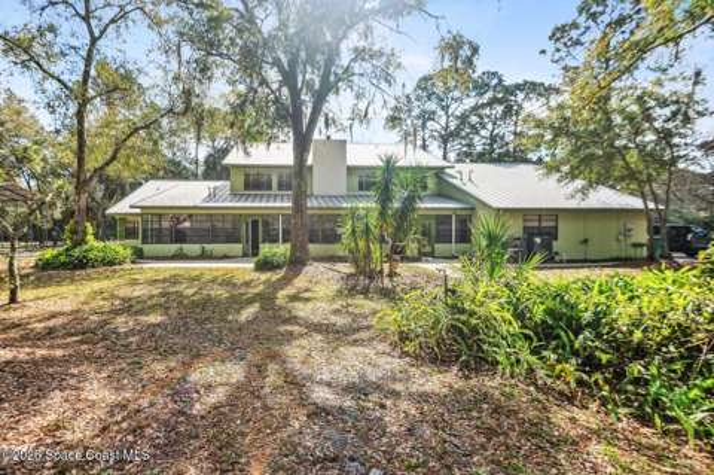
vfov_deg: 73.6
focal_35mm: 16
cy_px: 238
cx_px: 357
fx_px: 317
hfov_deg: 96.8
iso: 320
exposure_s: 1/800
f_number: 7.1
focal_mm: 16
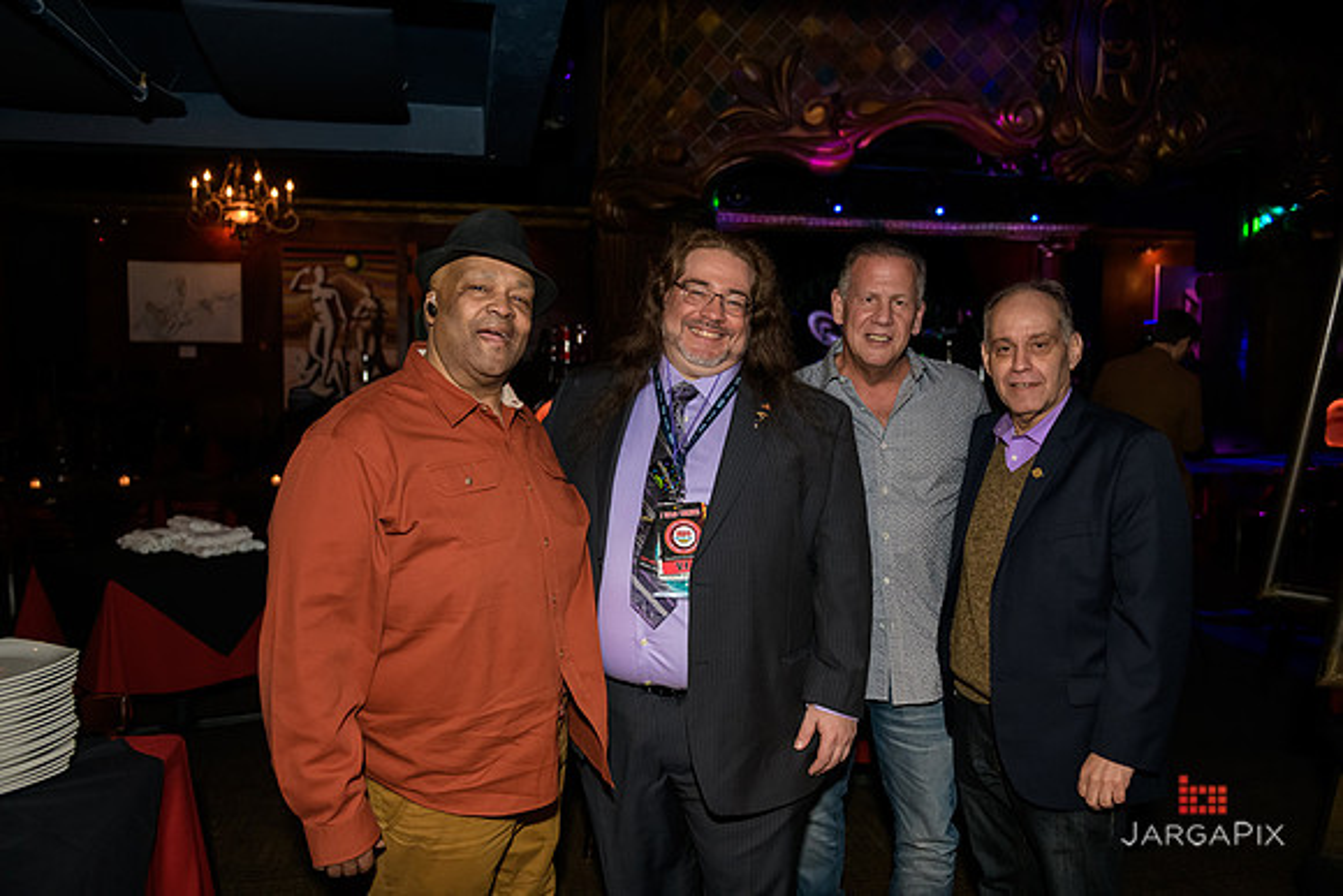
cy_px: 448
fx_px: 970
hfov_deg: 69.4
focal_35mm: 26
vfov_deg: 49.6
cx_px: 672
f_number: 3.2
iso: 1600
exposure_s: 1/125
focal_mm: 26
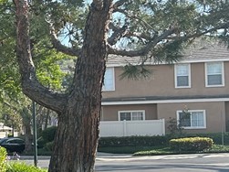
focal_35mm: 106
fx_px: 701
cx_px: -191
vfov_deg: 13.9
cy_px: 117
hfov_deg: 15.7
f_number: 1.5
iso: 50
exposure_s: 1/1751
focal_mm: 5.7
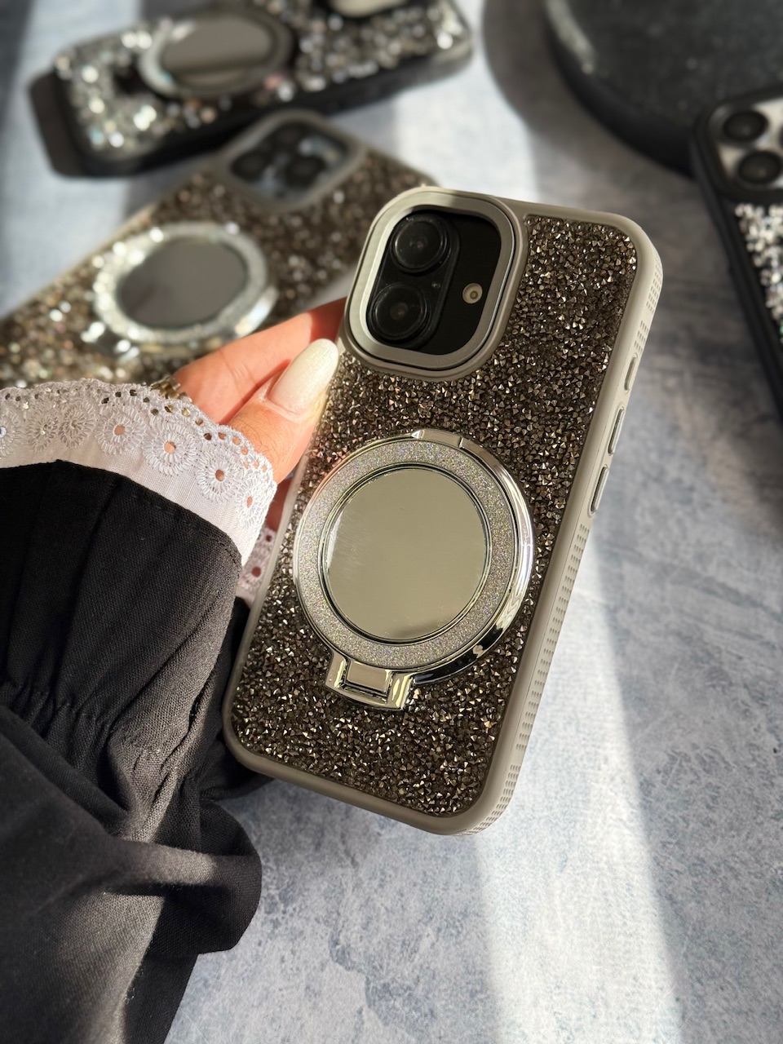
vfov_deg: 39.7
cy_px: 522
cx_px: 392
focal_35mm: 48
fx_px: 1448
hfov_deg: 30.3
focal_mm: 6.76
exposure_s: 1/583
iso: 64
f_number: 1.78
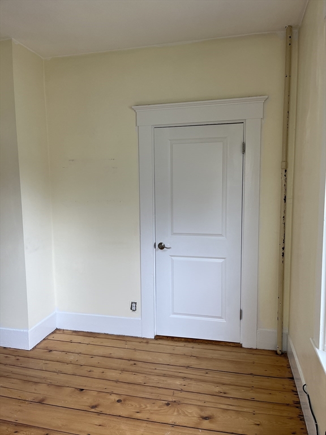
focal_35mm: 26
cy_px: 218
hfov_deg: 53.1
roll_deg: +0.5
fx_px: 326
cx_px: 163
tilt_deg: -6.1
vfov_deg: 67.3
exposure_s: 1/122
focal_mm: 5.1
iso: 50
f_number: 1.6
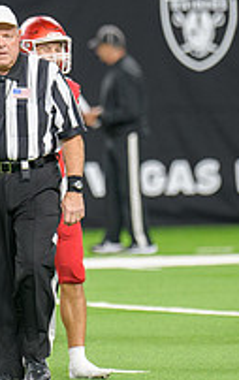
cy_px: 144
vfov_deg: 3.0
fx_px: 7275
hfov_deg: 1.9
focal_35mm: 701
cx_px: 15
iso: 1000
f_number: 2.8
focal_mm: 240
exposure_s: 1/400
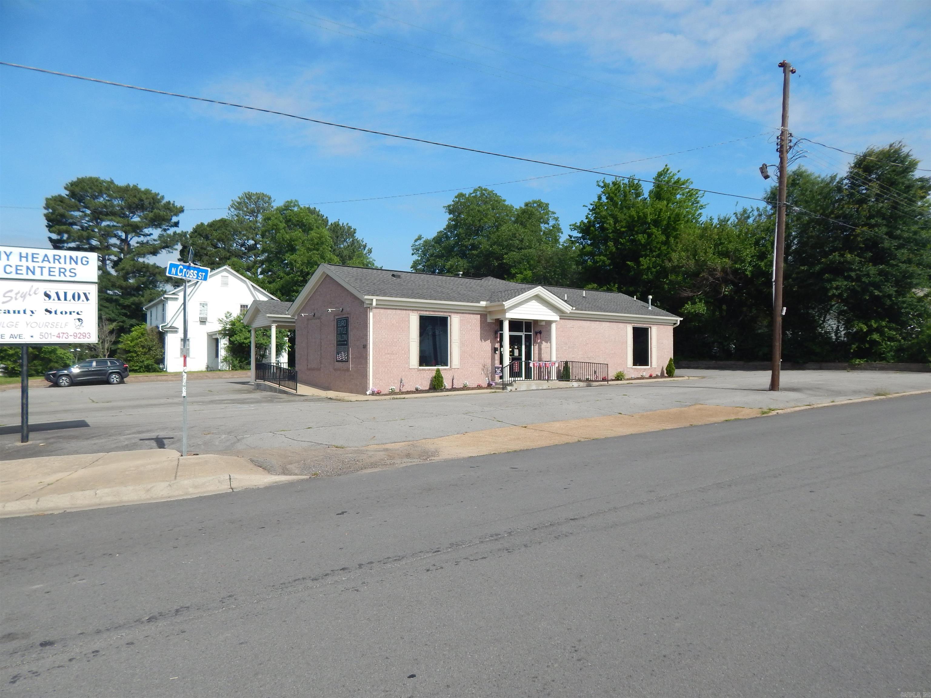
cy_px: 349
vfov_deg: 58.9
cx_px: 466
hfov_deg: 73.9
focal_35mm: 23
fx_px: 619
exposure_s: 1/640
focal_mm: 4
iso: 125
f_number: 6
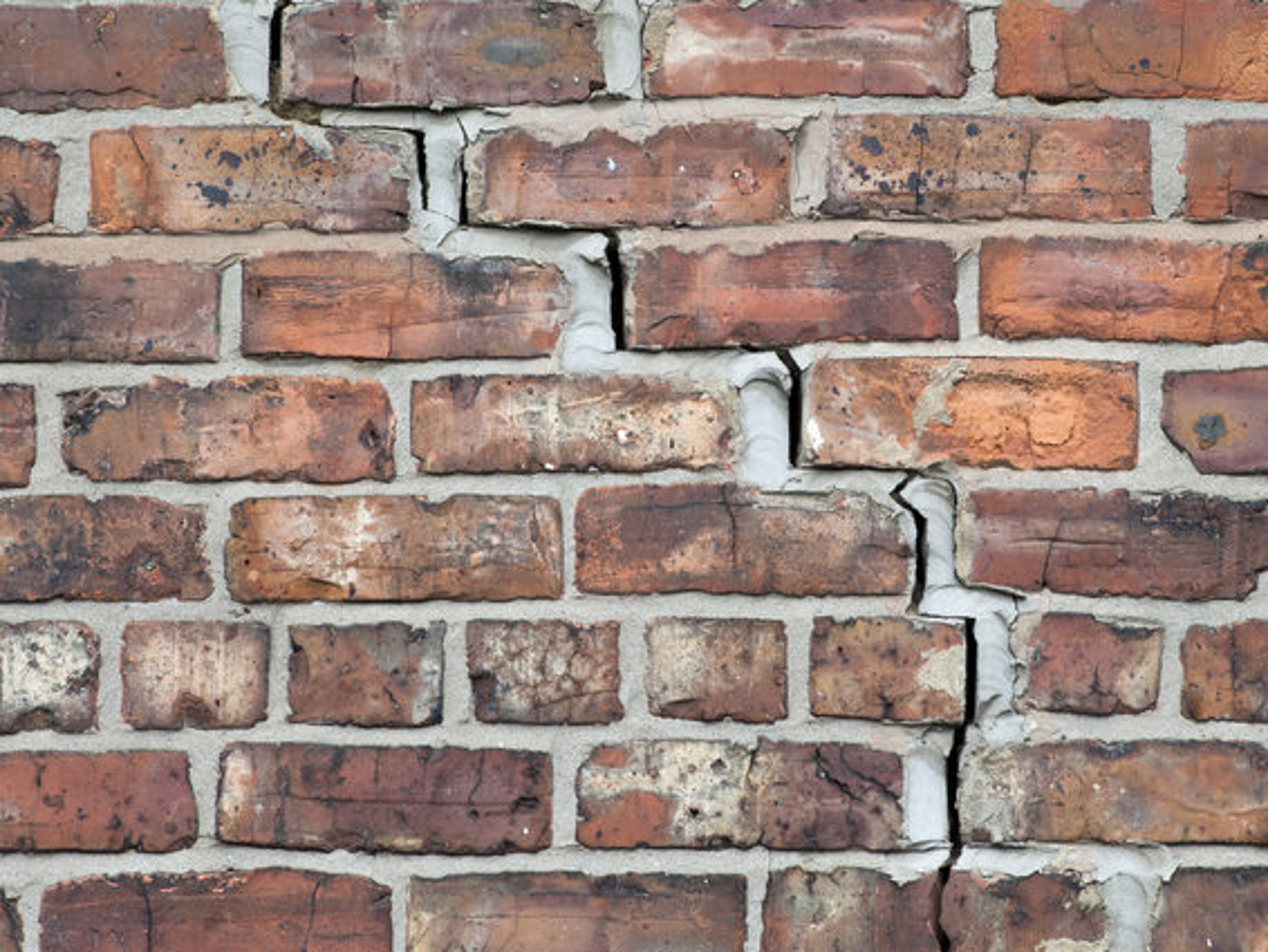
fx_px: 12423
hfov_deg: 5.8
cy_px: 295
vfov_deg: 4.4
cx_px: 722
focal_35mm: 339
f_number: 11
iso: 200
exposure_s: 1/20
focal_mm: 200
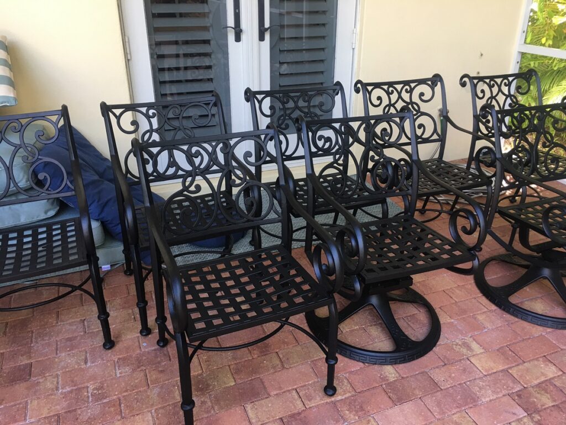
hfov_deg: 61.7
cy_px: 212
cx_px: 283
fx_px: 474
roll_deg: -0.1
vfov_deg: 48.2
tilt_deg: -25.3
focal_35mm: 29
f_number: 2.2
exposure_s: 1/15
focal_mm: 4.15
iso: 25
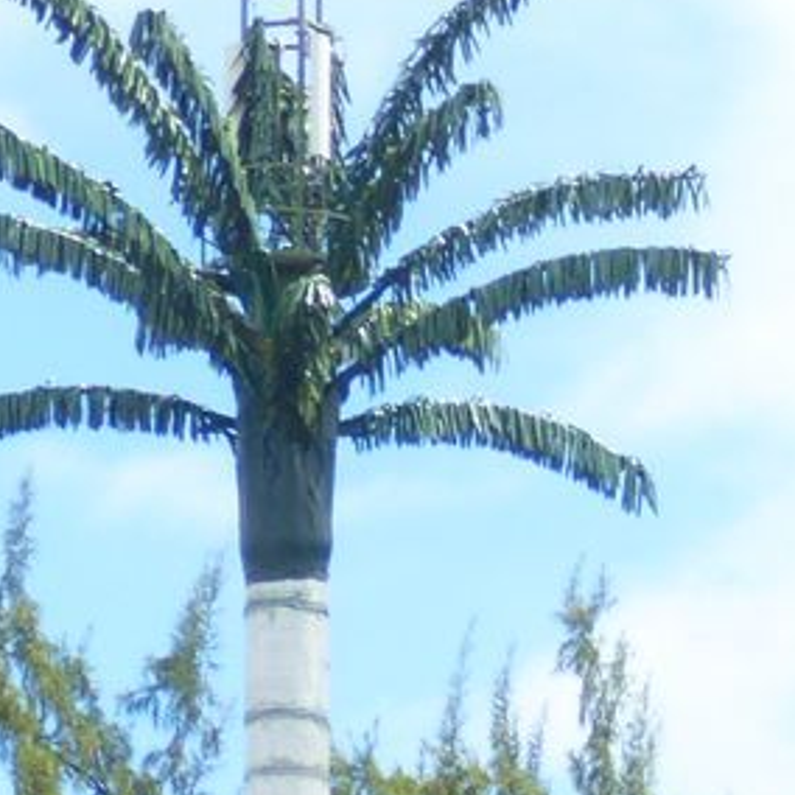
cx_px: 935
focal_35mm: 284
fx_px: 7379
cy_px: 1862
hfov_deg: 6.1
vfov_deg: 5.9
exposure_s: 1/320
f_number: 4.2
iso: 80
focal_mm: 10.3
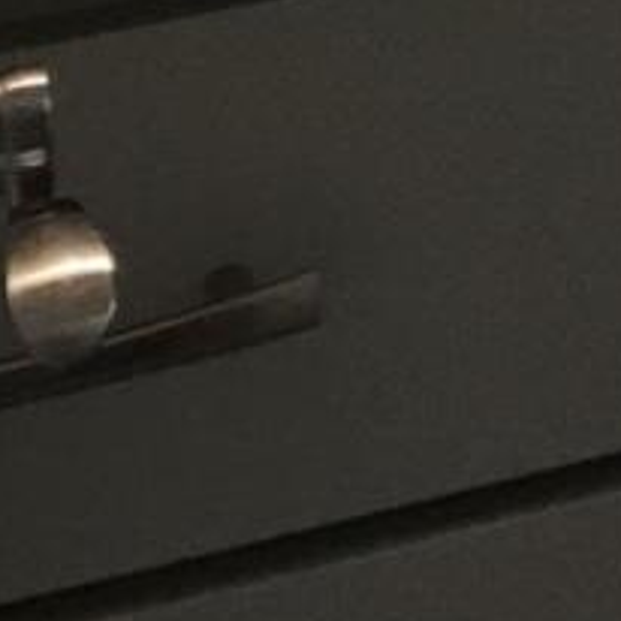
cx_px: 2201
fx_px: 5054
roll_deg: -1.0
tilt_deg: -6.5
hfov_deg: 6.2
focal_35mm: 249
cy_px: -1390
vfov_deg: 6.3
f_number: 2.2
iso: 32
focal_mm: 4.15
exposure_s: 1/30
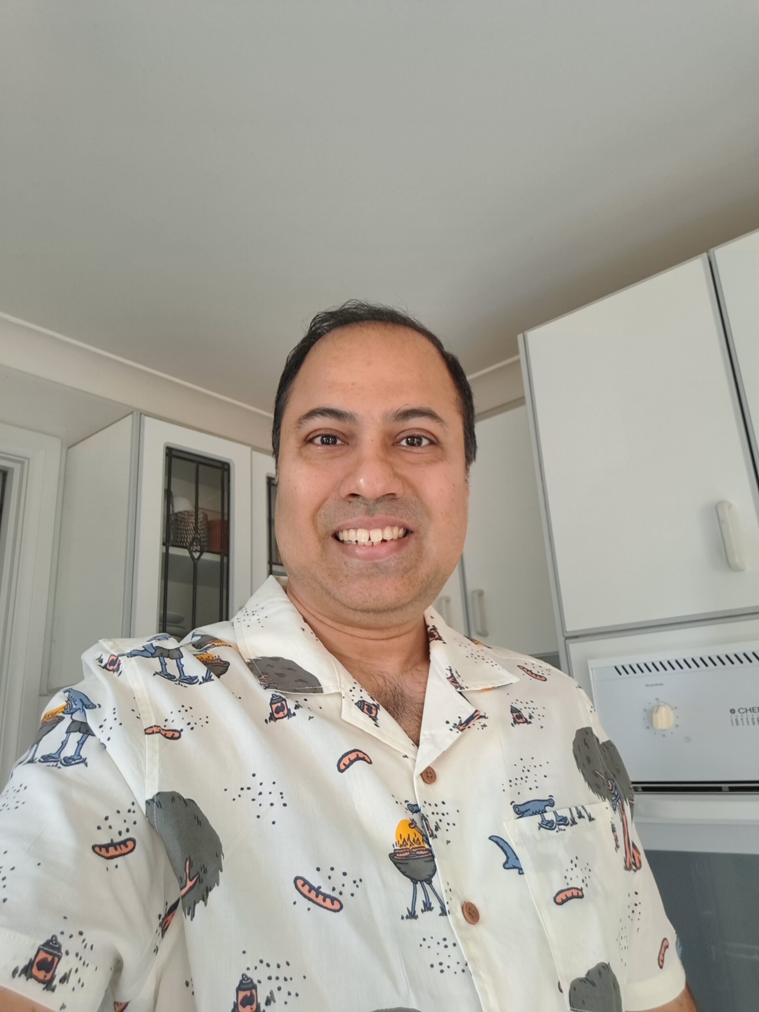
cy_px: 506
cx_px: 380
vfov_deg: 69.4
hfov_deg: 54.9
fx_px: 731
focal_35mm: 25
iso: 80
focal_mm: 3.72
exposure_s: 1/50
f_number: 2.2
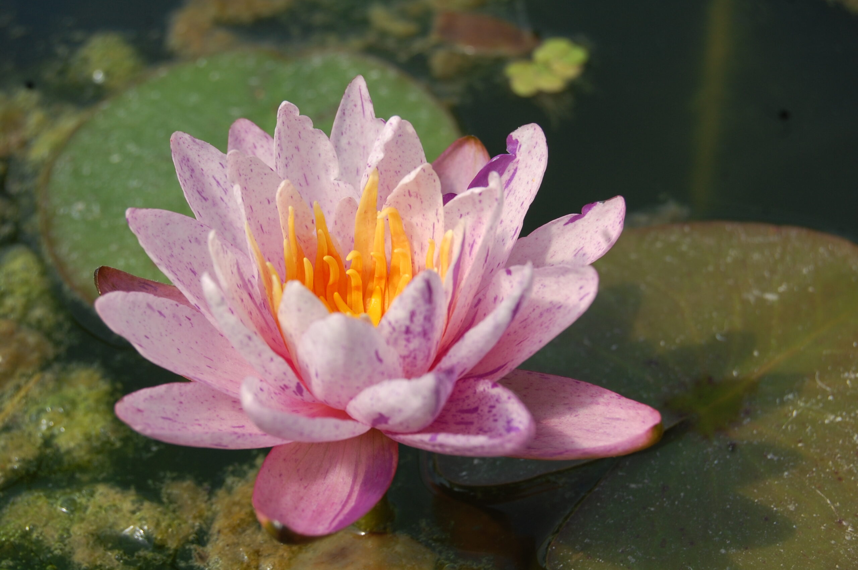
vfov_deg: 16.5
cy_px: 285
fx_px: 1964
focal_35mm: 82
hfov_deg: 24.6
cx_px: 429
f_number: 10
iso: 200
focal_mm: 55
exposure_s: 1/320
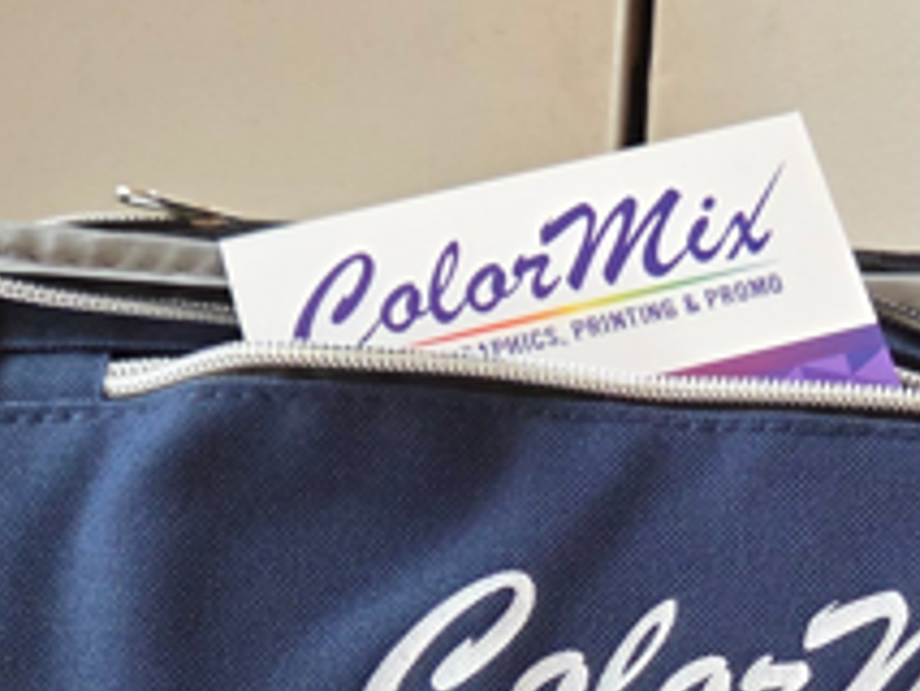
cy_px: 866
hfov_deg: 19.9
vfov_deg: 14.7
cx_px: 799
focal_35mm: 97
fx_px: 2579
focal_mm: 5.4
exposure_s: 1/120
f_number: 1.8
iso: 320
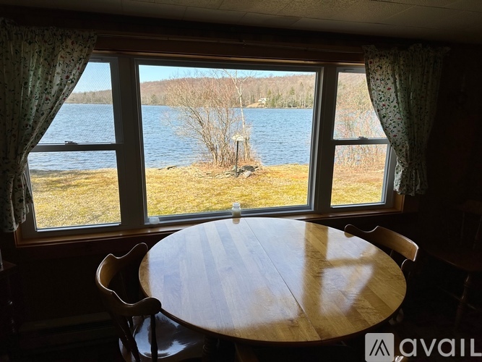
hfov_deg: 71.6
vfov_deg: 56.8
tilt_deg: -12.3
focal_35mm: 24
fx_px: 334
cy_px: 181
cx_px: 241
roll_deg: -1.8
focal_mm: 6.86
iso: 80
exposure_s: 1/1072
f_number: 1.78
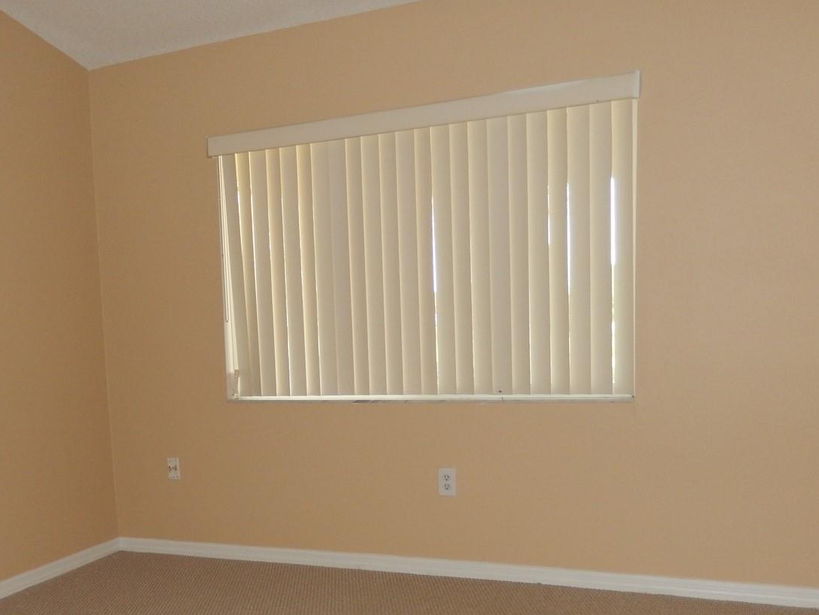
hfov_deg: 49.4
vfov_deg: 38.0
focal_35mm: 37
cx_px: 288
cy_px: 431
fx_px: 876
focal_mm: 4.5
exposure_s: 1/30
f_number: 3.4
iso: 200
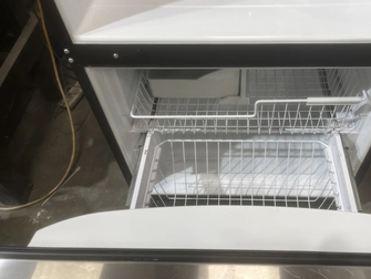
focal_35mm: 31
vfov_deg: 45.5
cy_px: 143
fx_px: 333
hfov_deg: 57.9
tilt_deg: -52.4
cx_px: 219
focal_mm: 5.1
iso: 125
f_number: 1.6
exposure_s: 1/120
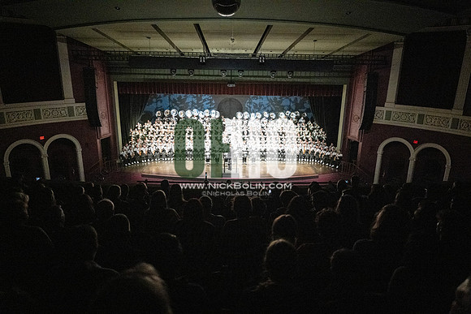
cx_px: 236
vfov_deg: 50.4
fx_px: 334
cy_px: 157
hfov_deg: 70.4
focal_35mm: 26
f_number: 2.8
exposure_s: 1/500
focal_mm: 25.5
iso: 16000
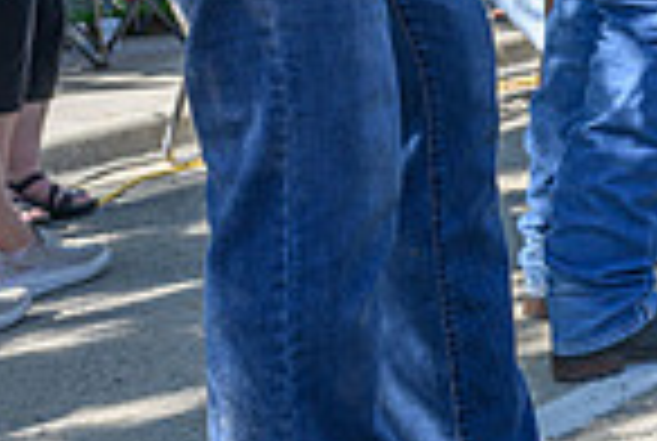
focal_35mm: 101
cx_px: 922
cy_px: 119
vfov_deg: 13.6
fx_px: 1847
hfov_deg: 18.4
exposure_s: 1/250
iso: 400
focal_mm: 25.5
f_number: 7.1
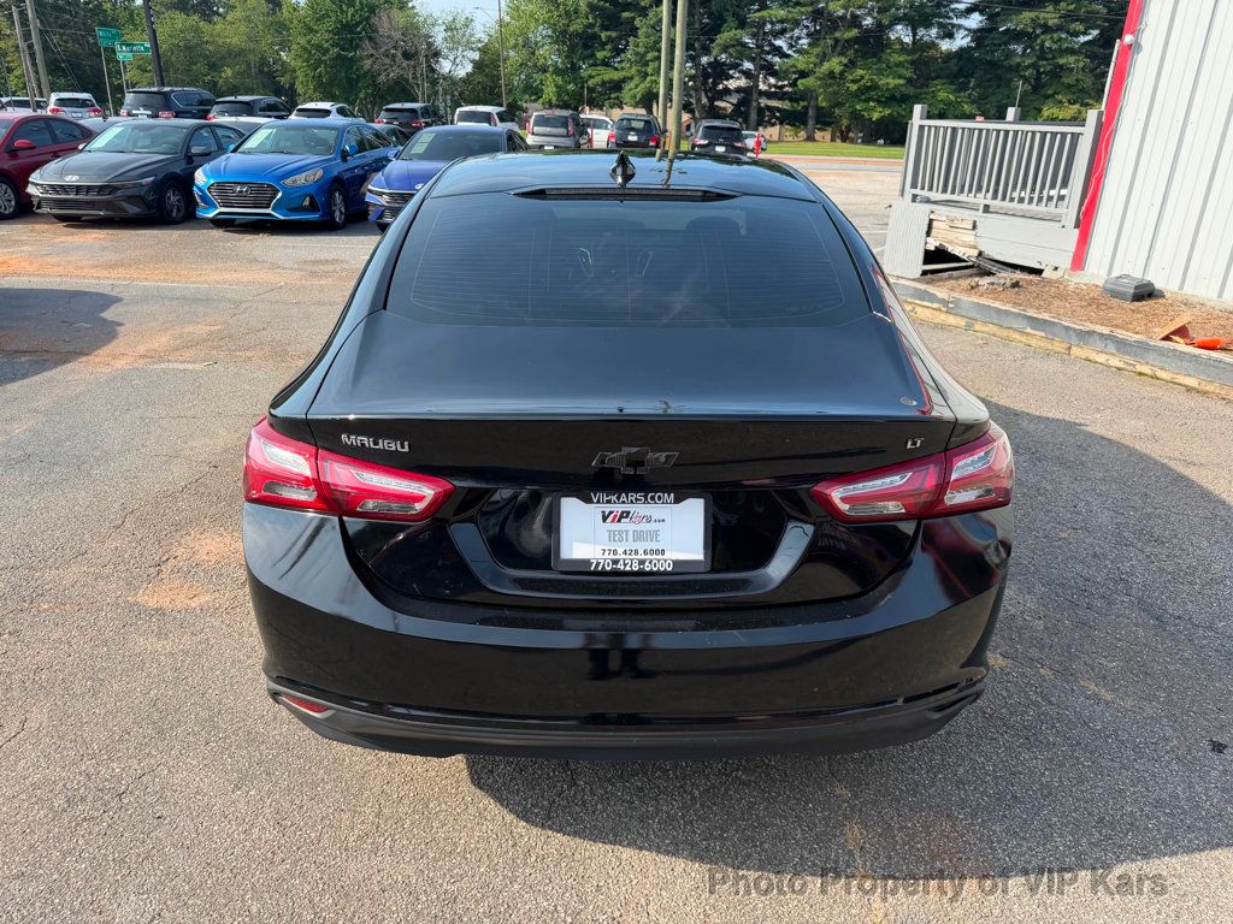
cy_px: 462
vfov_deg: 56.8
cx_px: 616
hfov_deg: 71.6
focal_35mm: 24
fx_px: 855
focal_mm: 6.76
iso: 80
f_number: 1.78
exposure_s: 1/1618
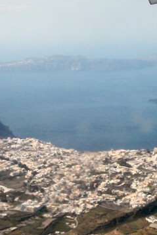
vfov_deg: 22.3
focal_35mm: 91
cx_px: 147
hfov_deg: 14.8
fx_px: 595
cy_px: 144
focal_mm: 7.5
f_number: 5.2
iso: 100
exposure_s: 1/414
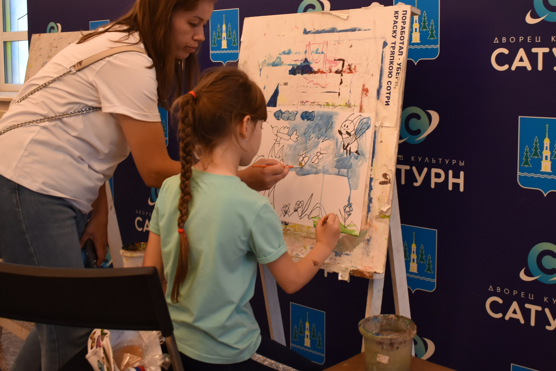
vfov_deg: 30.3
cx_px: 325
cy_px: 123
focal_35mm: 44
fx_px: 679
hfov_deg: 44.3
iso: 800
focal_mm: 18
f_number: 3.5
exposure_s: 1/80
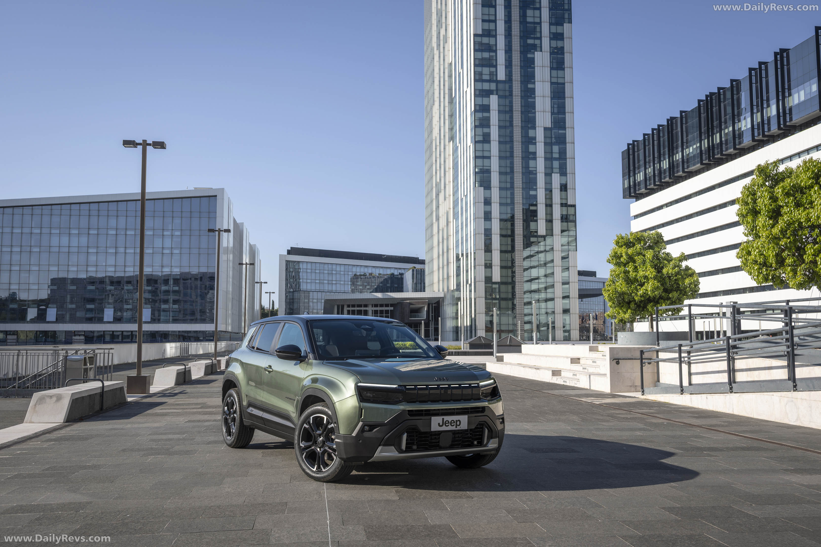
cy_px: 274
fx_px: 764
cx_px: 410
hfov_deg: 56.5
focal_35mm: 34
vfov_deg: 39.4
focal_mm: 33.5
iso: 64
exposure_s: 1/250
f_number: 8
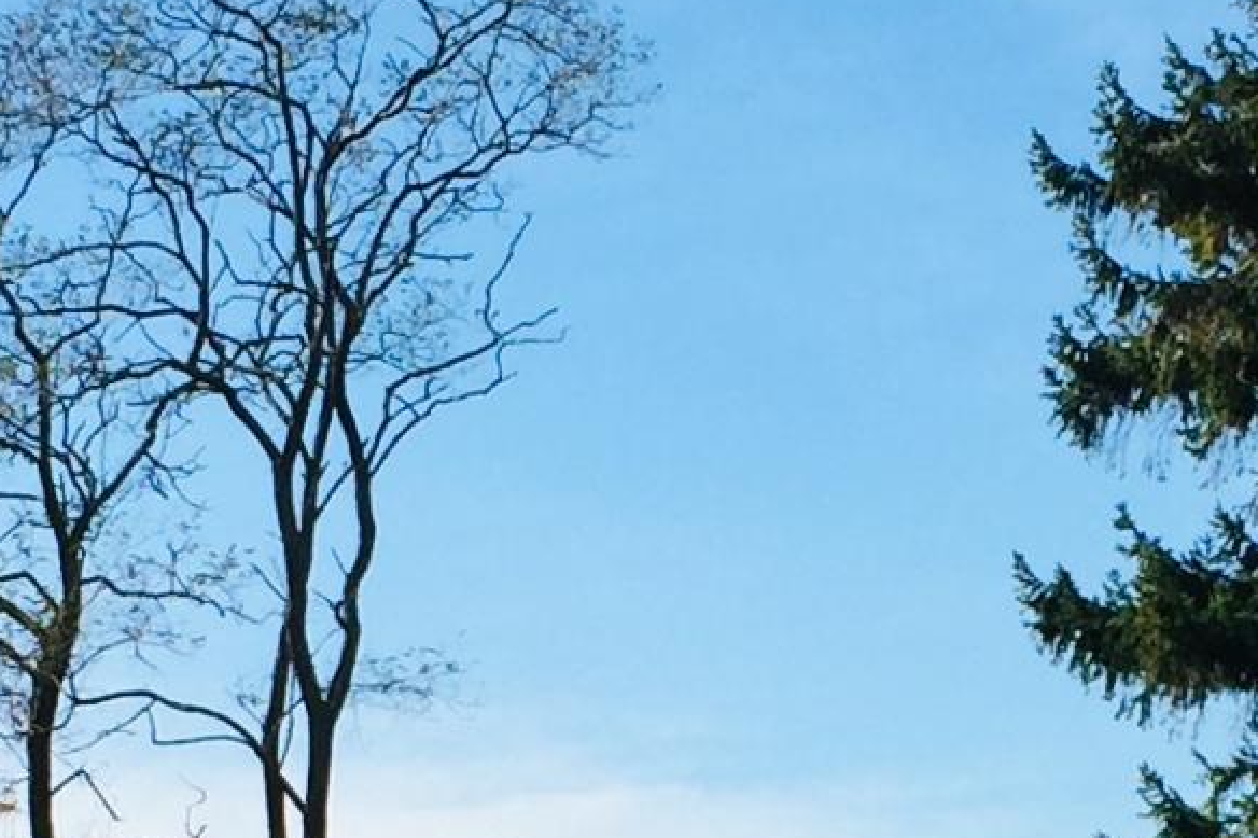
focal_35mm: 155
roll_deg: +1.3
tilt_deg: +5.7
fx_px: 5415
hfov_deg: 13.2
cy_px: 1191
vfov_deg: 8.7
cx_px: 941
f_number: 2.2
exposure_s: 1/1980
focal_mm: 4.15
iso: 32
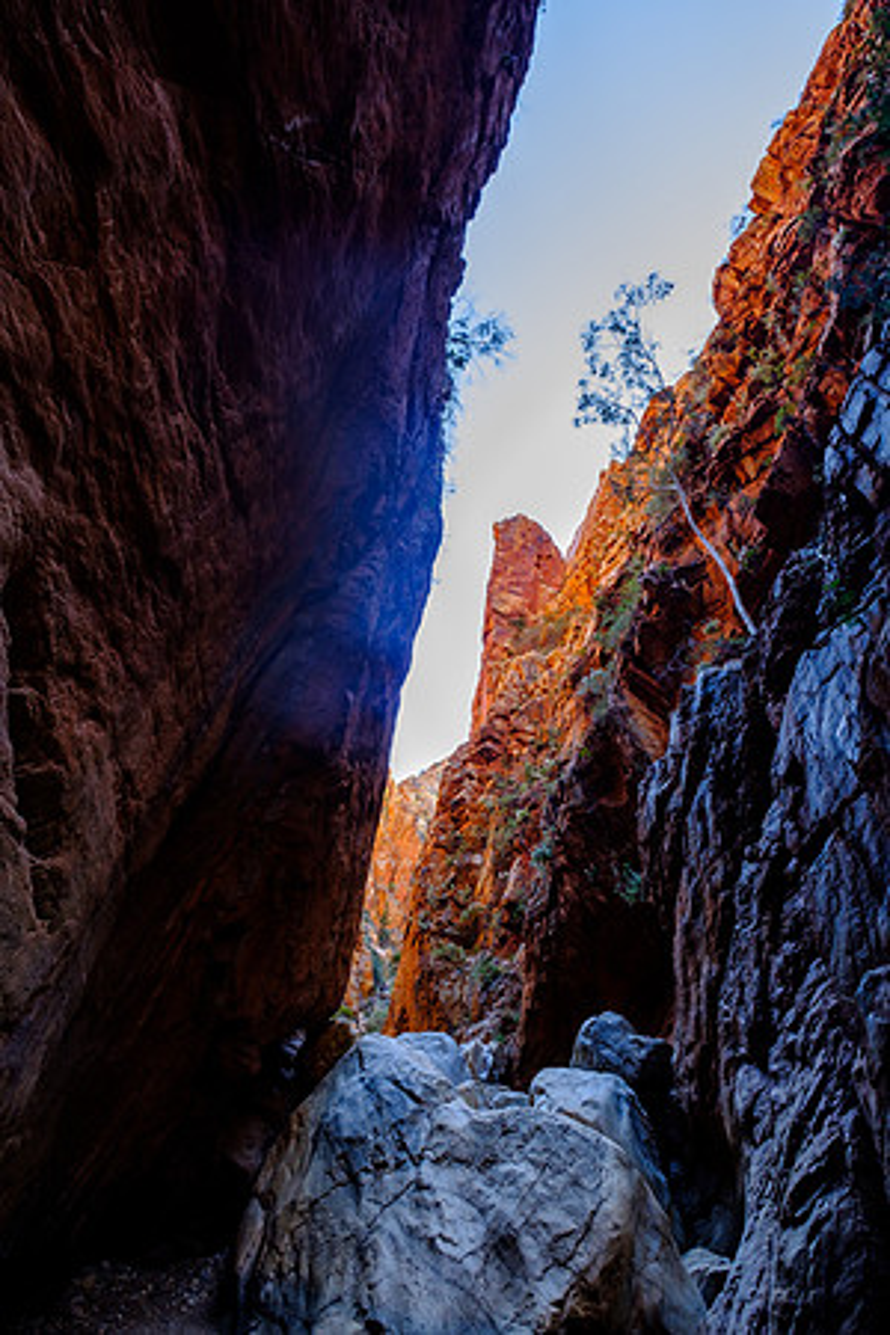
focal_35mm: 15
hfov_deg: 77.3
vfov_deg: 100.4
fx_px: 556
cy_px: 668
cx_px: 445
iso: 400
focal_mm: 10
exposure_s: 1/40
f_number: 8
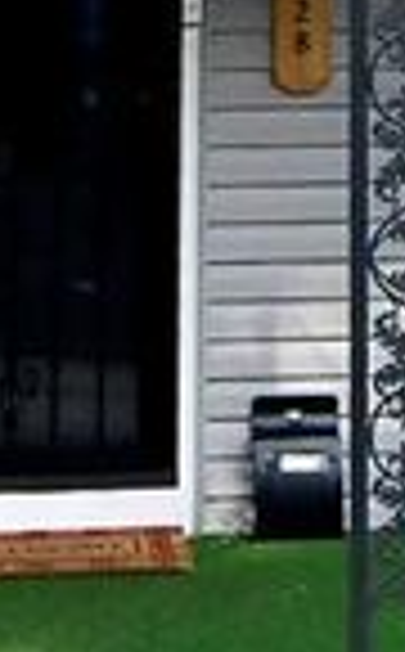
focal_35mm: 185
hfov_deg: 6.9
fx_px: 3283
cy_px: -818
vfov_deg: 10.1
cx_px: 747
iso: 8000
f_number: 18
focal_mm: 35
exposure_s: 1/1250
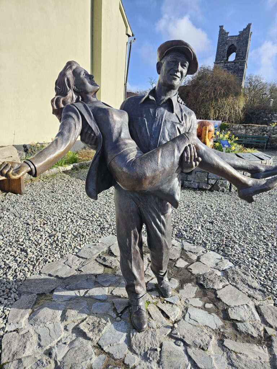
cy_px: 184
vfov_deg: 73.9
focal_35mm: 23
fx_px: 245
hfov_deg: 58.9
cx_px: 138
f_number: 1.8
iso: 25
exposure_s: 1/387
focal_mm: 5.4
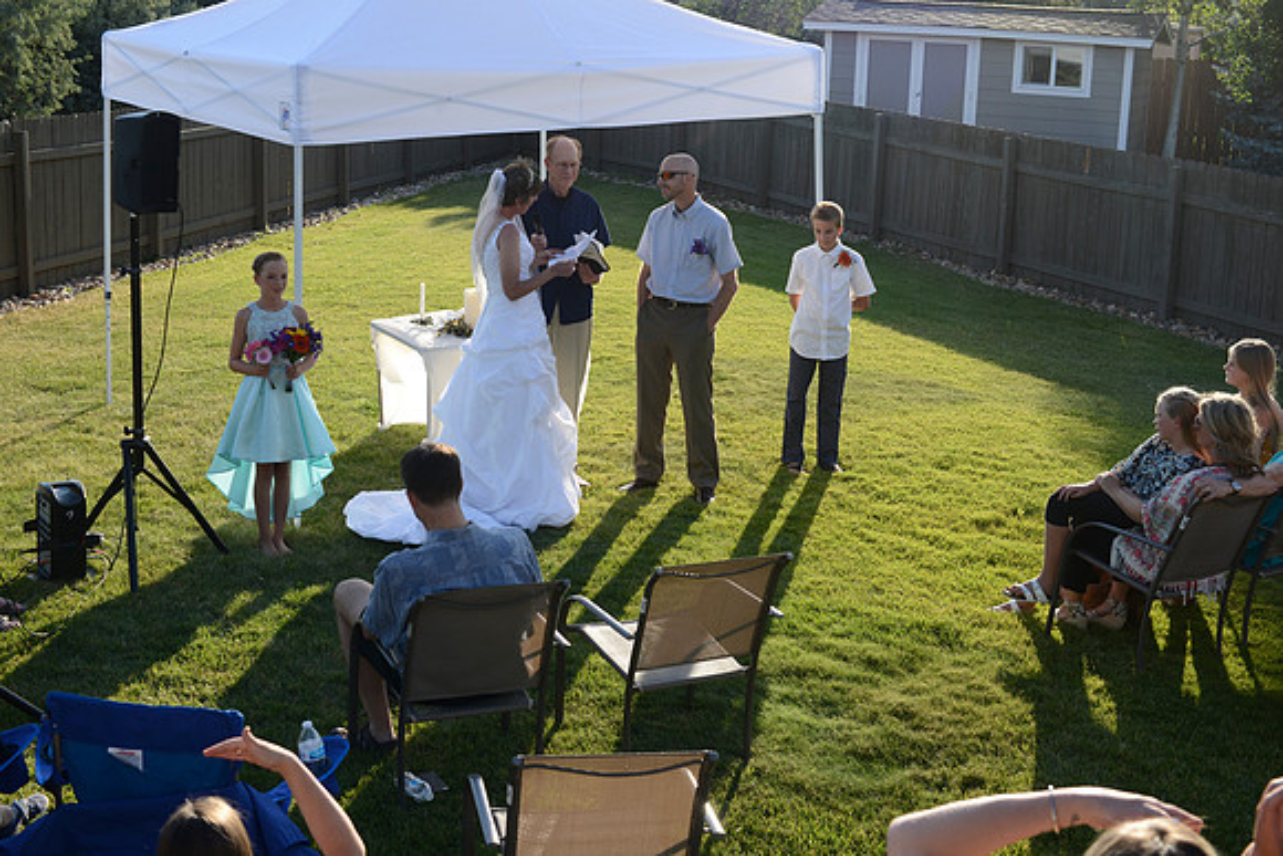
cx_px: 642
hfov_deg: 39.6
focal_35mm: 50
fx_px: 1782
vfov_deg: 27.0
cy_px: 428
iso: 200
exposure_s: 1/200
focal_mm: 50
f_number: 8
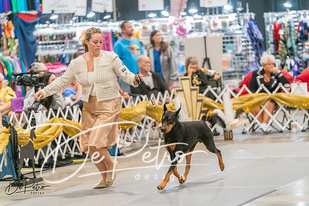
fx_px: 1717
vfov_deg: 6.9
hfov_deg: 10.3
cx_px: 154
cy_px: 103
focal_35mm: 200
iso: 6400
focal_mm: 200
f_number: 2.8
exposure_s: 1/250
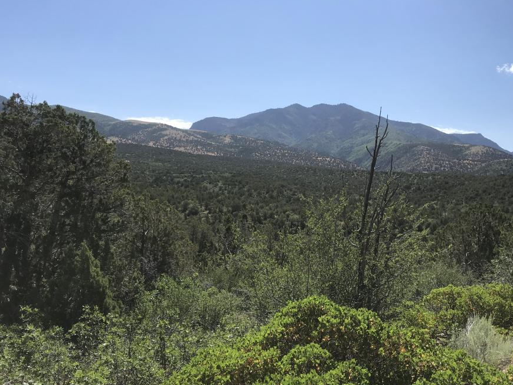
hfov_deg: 55.2
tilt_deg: -3.5
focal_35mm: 33
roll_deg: -1.0
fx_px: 489
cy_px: 223
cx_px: 283
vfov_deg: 42.8
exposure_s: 1/3195
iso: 20
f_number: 1.8
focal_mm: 3.99
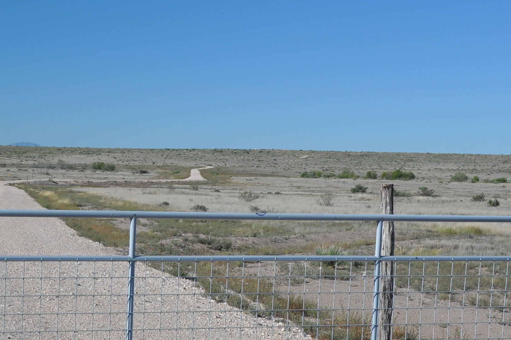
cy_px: 212
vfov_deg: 17.0
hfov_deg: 25.3
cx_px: 172
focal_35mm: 80
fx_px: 1134
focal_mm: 28
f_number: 9
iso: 200
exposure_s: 1/320
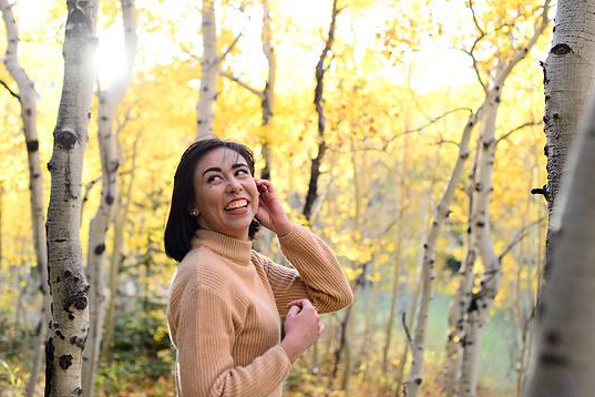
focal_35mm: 54
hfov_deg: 36.9
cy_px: 196
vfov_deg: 25.1
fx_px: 892
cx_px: 279
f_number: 2.5
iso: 250
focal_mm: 50
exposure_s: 1/200
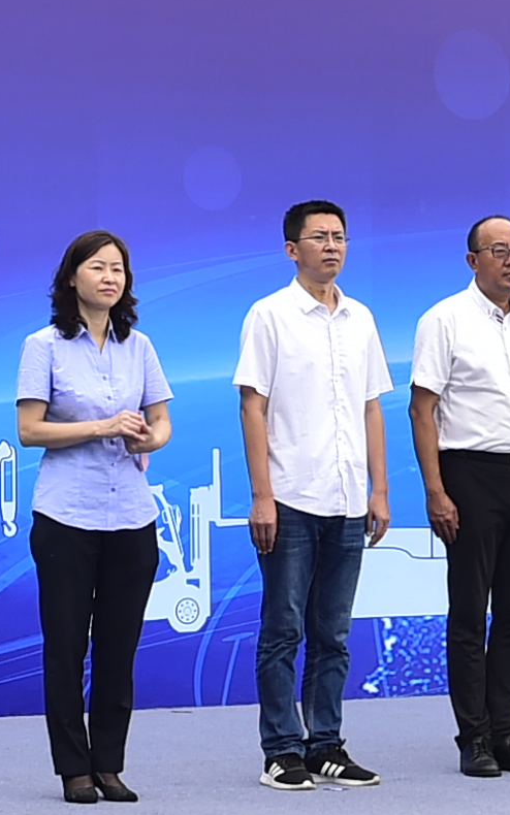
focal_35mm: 162
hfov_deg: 8.0
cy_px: 319
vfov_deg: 12.9
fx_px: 3601
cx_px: 629
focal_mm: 34
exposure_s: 1/250
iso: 200
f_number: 5.6
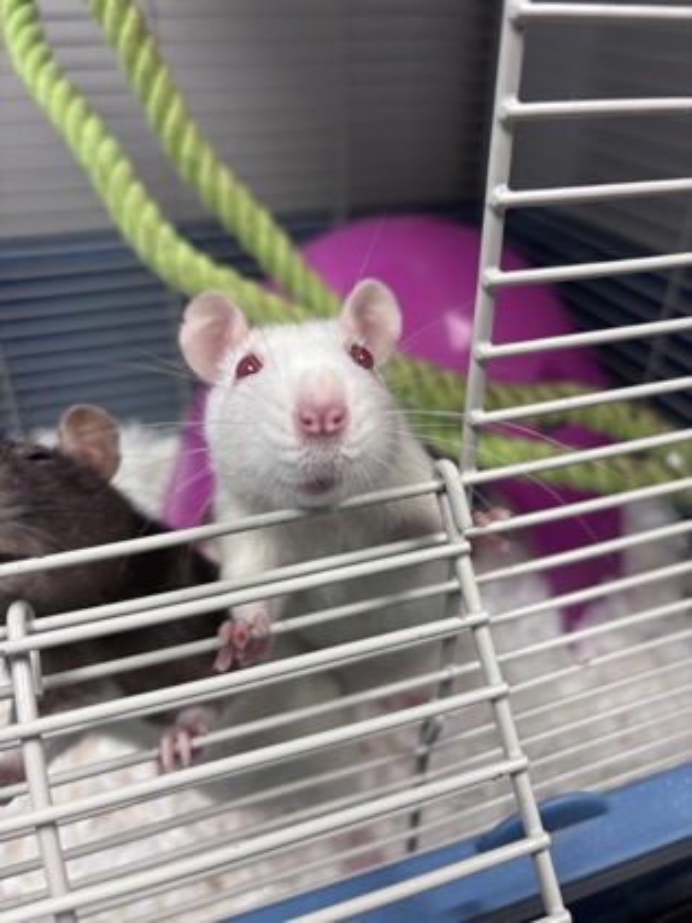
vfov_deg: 67.3
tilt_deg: -32.7
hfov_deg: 53.1
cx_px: 346
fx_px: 693
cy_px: 462
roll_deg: +0.3
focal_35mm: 26
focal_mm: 5.96
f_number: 1.6
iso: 80
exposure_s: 1/65
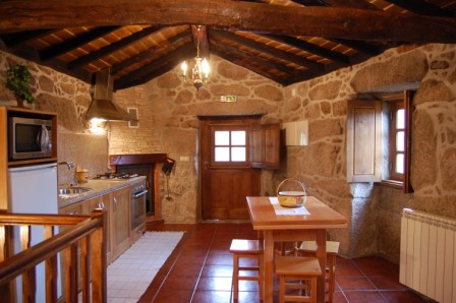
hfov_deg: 67.4
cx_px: 228
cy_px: 152
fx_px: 342
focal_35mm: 27
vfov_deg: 47.9
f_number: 3.5
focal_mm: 18
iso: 800
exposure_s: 1/13
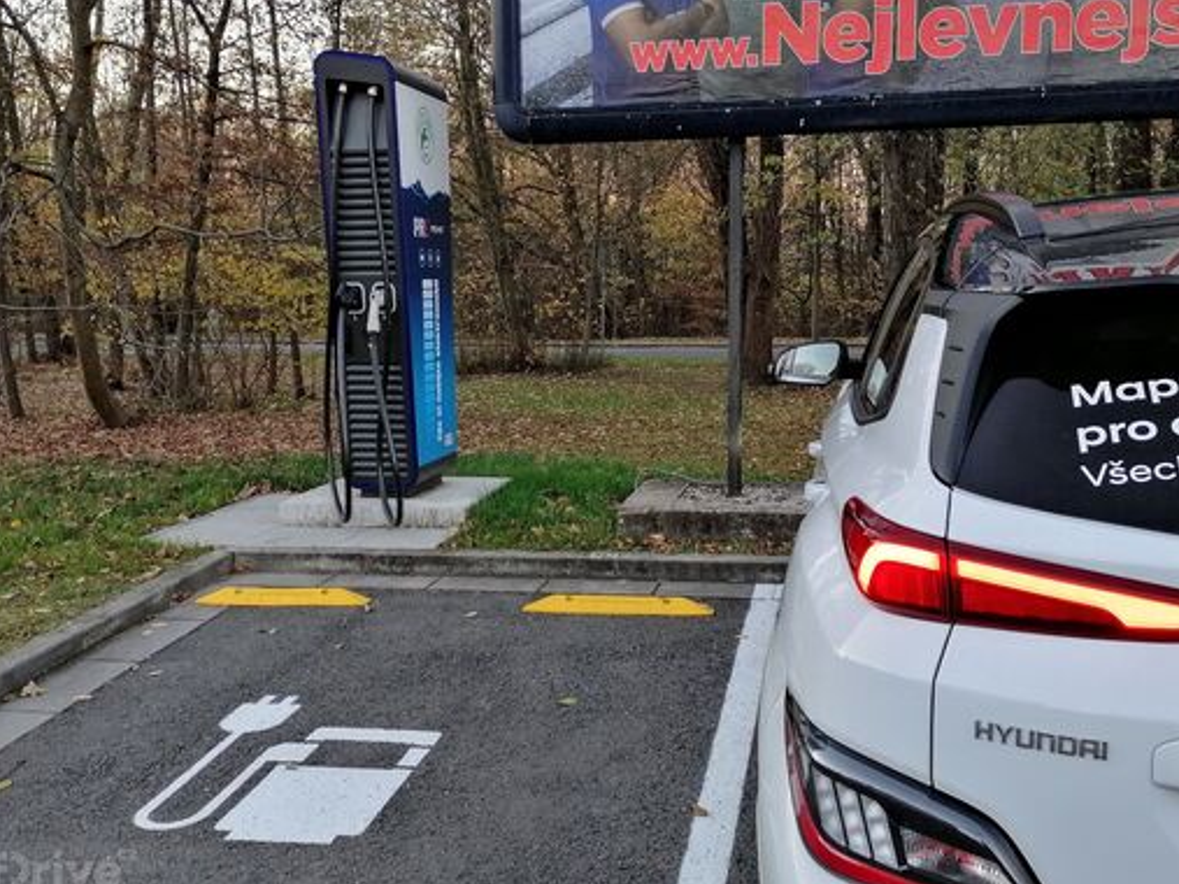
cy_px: 451
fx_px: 1362
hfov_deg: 46.8
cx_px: 579
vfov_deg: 35.9
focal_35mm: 40
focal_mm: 5.3
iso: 80
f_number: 1.8
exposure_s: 1/33.3
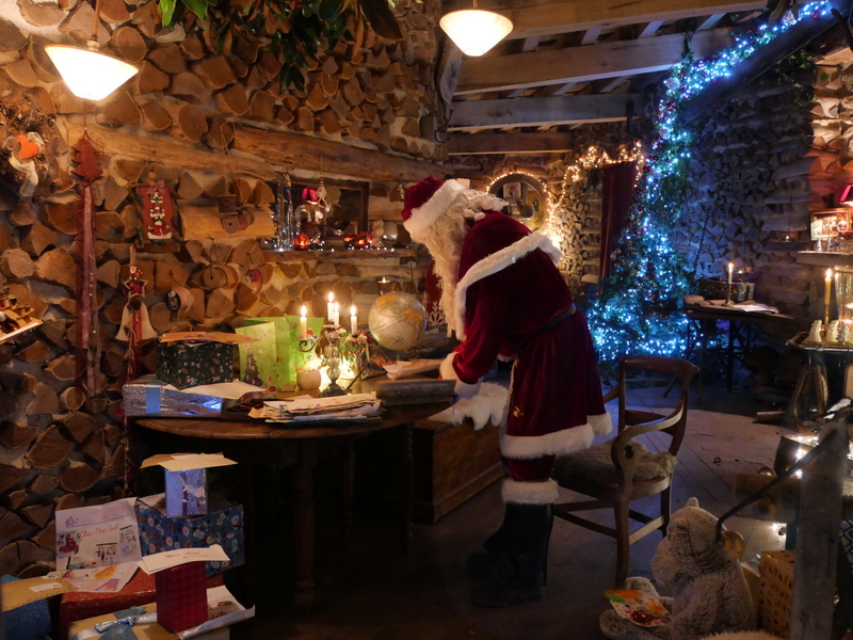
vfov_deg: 44.2
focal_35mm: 32
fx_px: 789
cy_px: 320
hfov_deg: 56.8
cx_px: 426
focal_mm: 16
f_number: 4
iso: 3200
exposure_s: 1/30
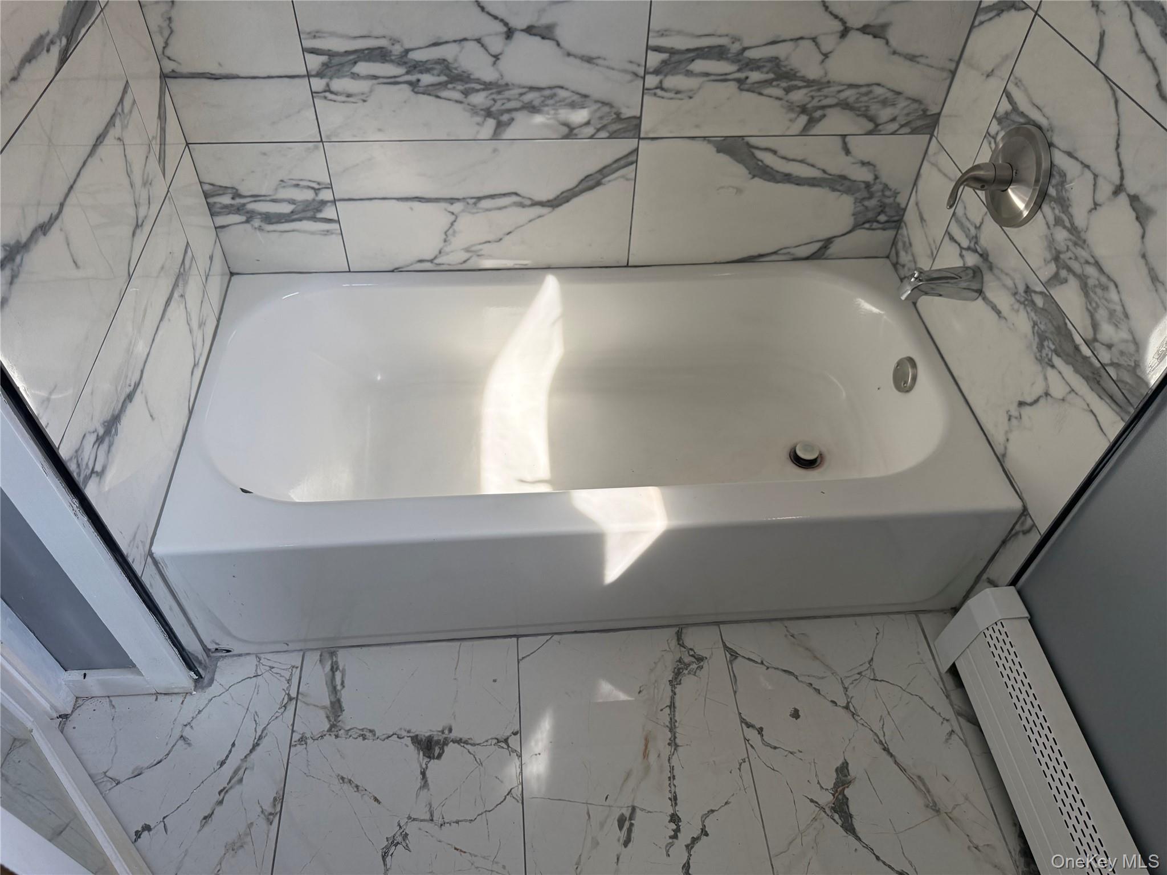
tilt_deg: -47.4
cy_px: 438
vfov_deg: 56.8
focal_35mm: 24
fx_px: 809
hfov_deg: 71.6
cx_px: 584
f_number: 1.78
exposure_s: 1/240
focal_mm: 6.76
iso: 200
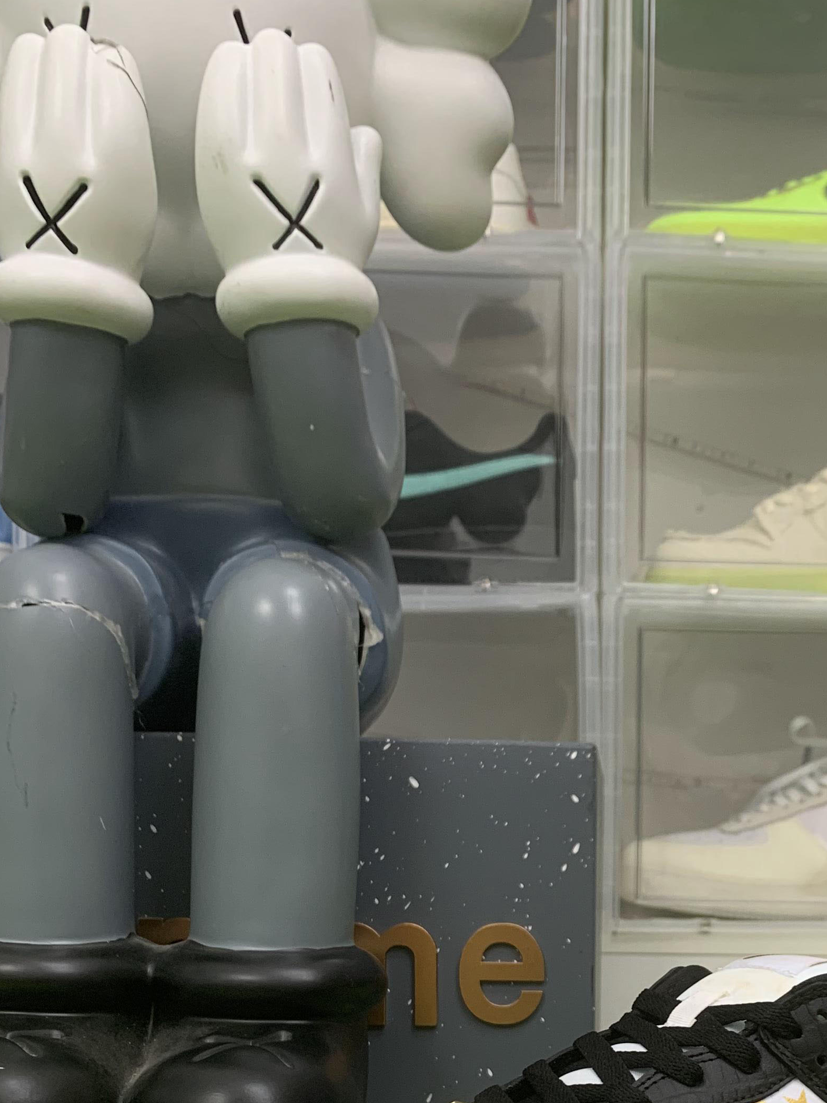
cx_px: 633
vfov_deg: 35.8
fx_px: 1593
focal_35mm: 50
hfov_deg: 28.6
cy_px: 1004
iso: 100
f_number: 1.8
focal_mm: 4.25
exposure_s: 1/77
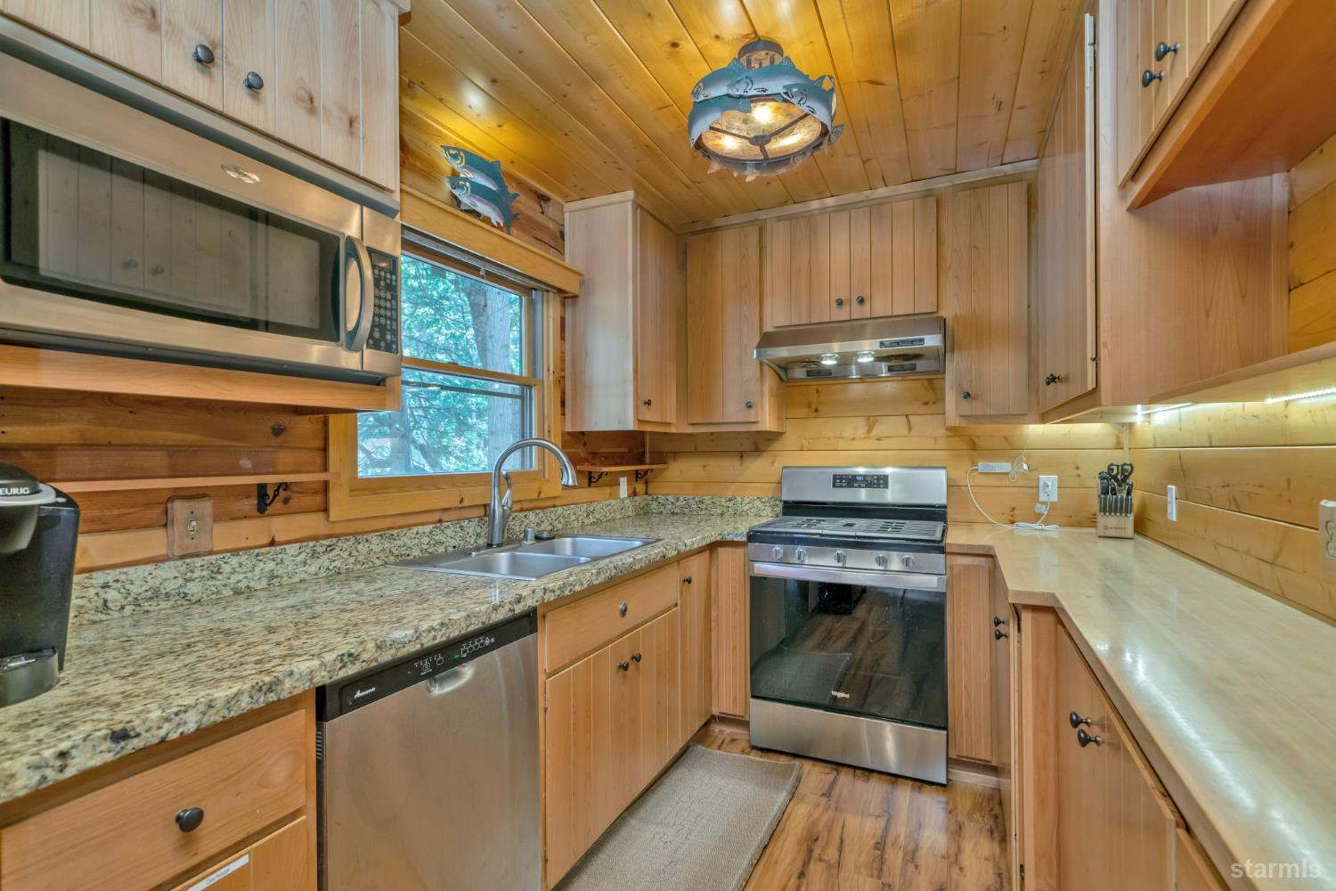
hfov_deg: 96.7
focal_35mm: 16
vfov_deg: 73.7
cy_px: 446
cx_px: 668
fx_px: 594
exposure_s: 1/25
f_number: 6.3
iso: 320
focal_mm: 16
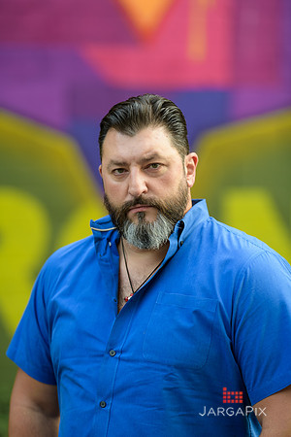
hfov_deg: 10.2
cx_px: 146
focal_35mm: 135
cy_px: 218
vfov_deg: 15.2
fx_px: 1637
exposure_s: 1/200
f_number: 2
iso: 200
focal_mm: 135
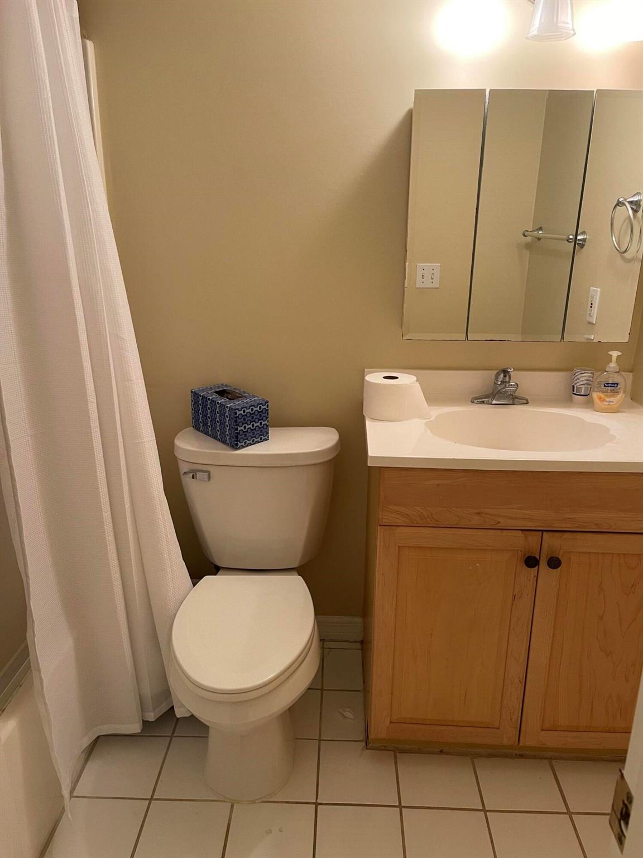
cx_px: 322
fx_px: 644
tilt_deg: -15.3
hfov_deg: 53.1
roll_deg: -0.5
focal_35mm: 26
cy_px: 429
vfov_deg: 67.3
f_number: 1.6
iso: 125
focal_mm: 5.1
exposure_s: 1/60
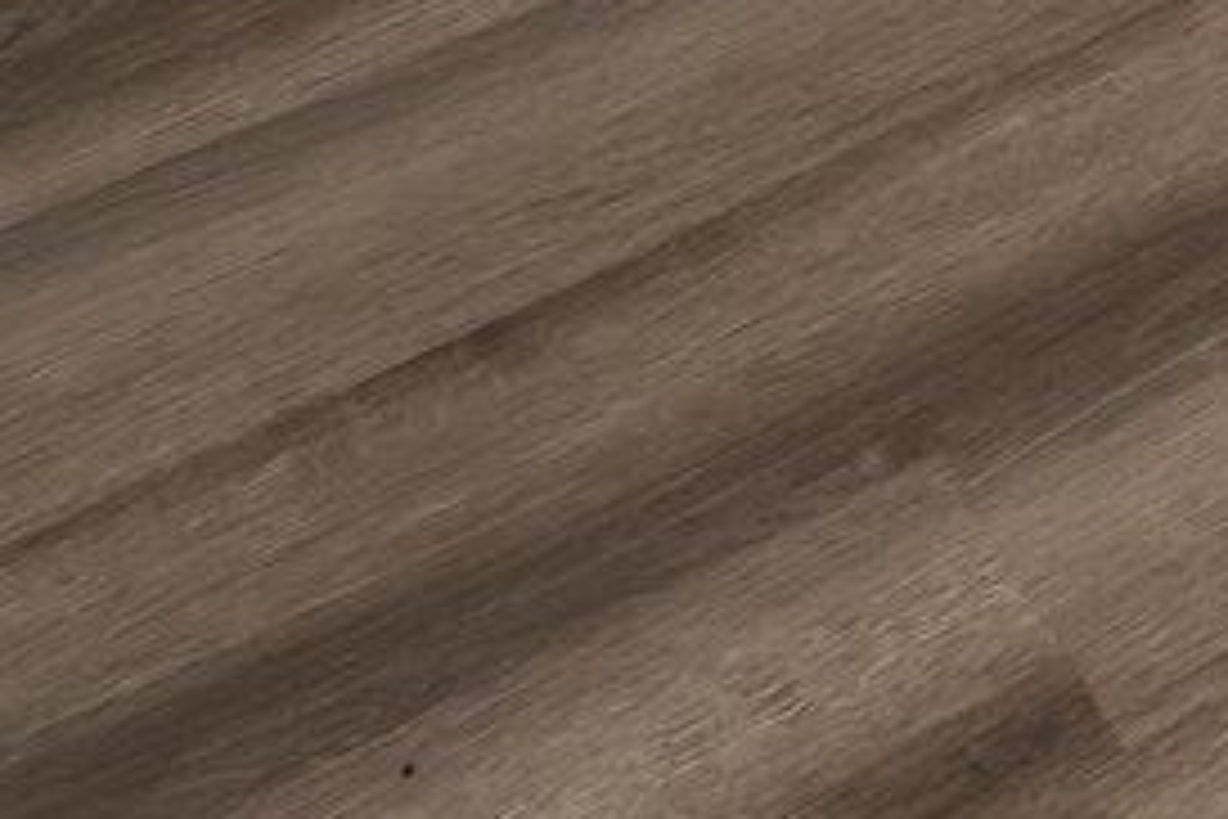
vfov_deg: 8.5
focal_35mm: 105
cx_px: 3985
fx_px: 3581
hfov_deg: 10.5
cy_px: -2225
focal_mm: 14
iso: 200
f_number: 7.1
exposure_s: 1/60
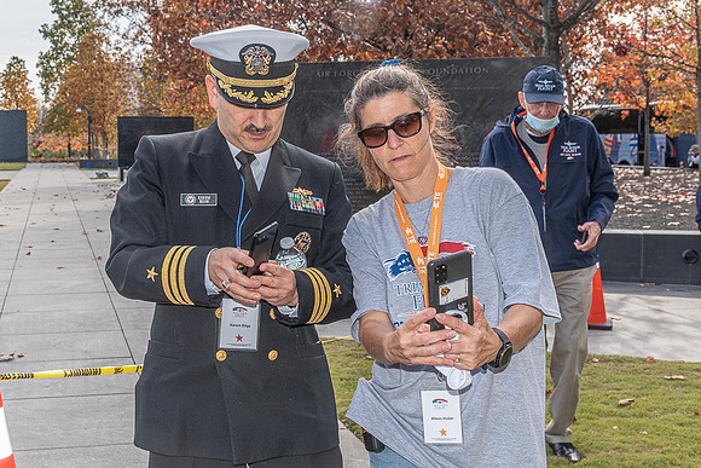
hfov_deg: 41.3
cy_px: 190
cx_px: 284
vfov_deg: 28.3
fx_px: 927
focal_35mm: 48
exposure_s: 1/250
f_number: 9
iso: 500
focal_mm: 40
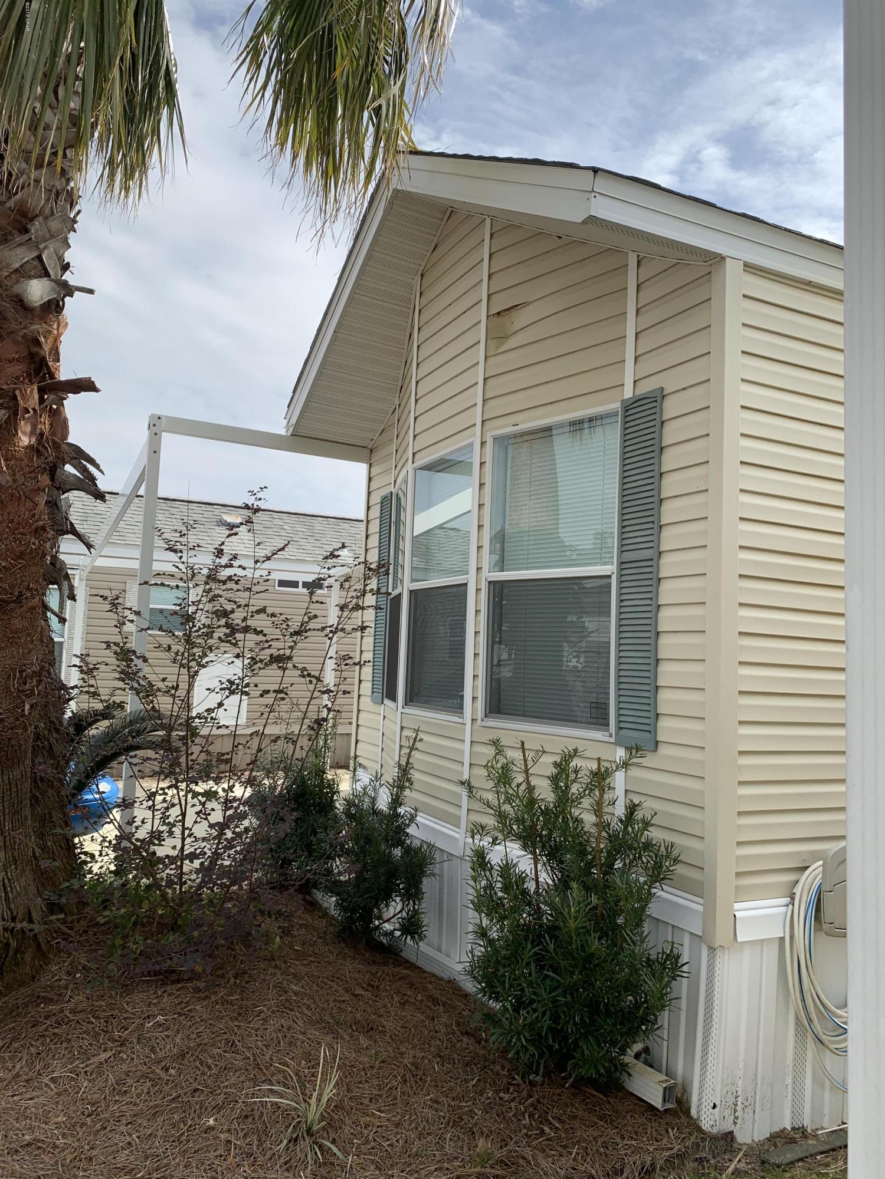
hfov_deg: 53.1
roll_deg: -1.9
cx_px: 442
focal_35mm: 26
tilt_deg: +5.4
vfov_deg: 67.3
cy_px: 590
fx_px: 886
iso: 25
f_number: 1.8
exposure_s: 1/2833
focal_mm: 4.25
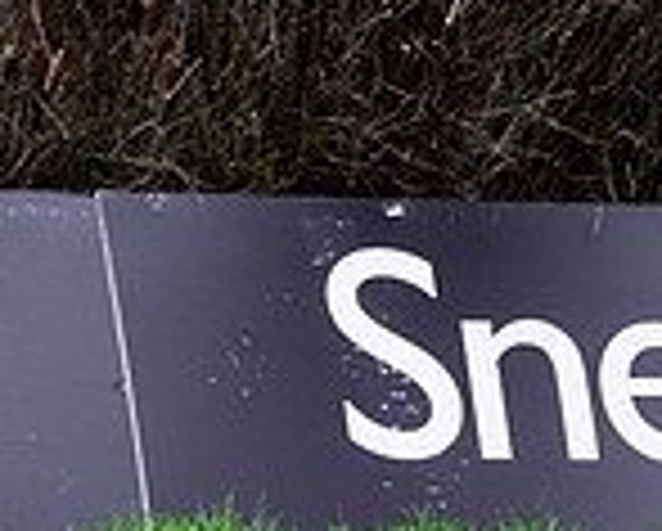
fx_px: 17990
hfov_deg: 2.1
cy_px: -172
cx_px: 1026
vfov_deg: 1.7
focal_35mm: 917
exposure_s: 1/3200
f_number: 6.3
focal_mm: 210
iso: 1000
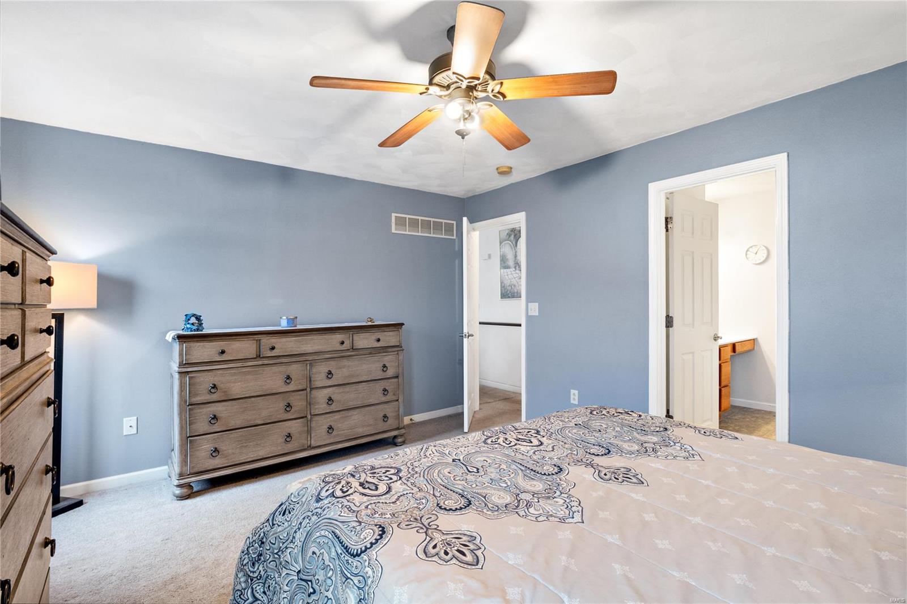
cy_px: 302
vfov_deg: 73.7
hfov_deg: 96.7
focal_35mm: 16
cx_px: 454
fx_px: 403
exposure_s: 1/2.5
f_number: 8
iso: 400
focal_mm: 8
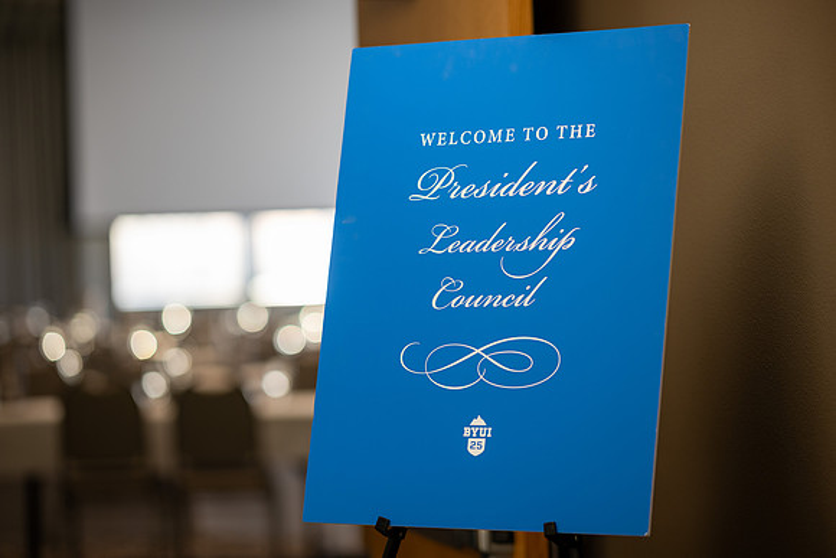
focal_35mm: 105
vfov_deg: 13.0
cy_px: 279
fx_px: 2439
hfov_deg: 19.5
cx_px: 418
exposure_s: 1/100
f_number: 2
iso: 125
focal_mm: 105
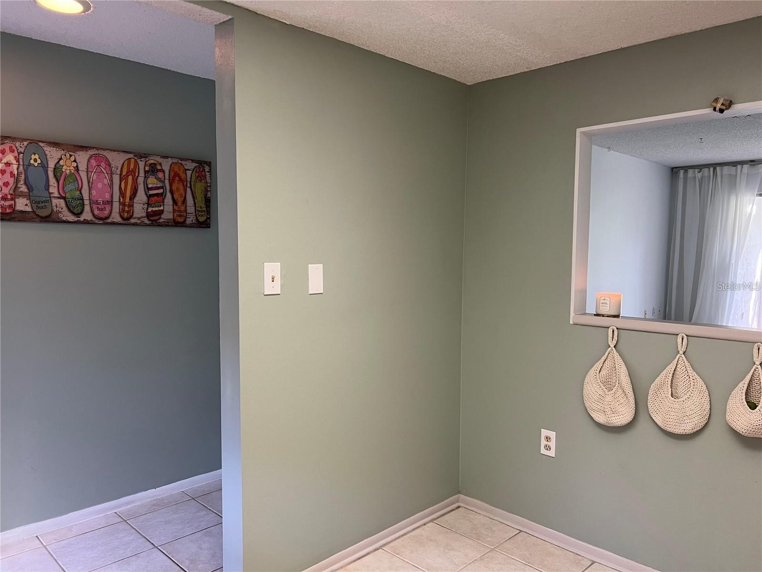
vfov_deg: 53.1
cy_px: 286
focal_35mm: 26
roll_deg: -0.6
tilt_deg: -5.0
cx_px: 381
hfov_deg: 67.3
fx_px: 572
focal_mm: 5.7
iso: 80
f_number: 1.5
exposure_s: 1/60
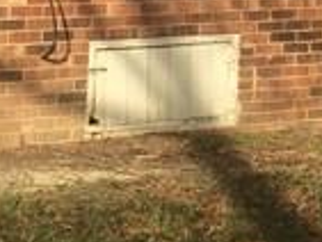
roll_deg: +0.0
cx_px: 418
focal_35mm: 210
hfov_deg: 9.3
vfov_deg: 6.9
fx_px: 1955
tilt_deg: +0.2
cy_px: -212
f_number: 2.2
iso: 32
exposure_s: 1/1244
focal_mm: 4.15
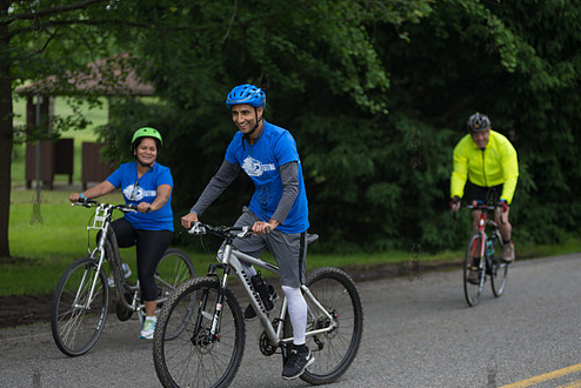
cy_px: 204
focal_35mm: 101
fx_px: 1631
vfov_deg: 13.6
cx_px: 263
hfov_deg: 20.2
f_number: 2.8
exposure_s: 1/800
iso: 200
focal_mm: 86
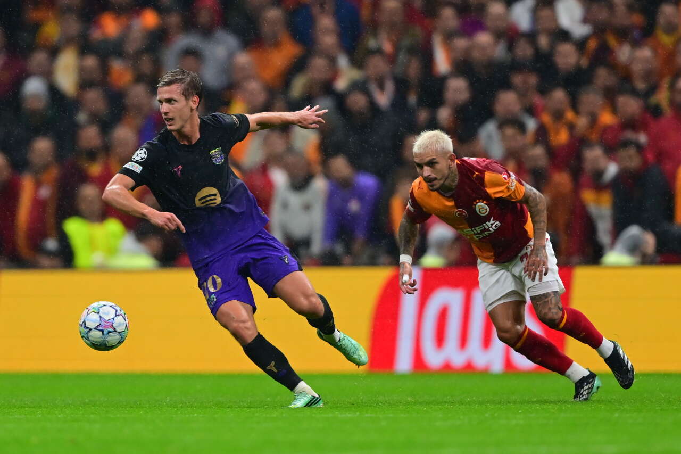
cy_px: 227
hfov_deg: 5.2
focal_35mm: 400
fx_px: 7565
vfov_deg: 3.4
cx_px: 340
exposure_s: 1/1250
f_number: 2.8
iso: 1250
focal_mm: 400
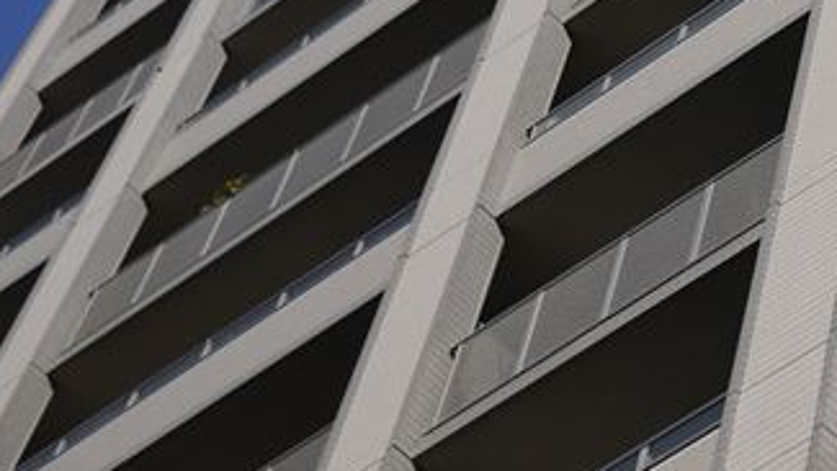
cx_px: 1182
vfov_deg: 8.7
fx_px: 2975
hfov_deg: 15.1
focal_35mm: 134
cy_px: -409
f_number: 3.5
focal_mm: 20
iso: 100
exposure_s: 1/3200
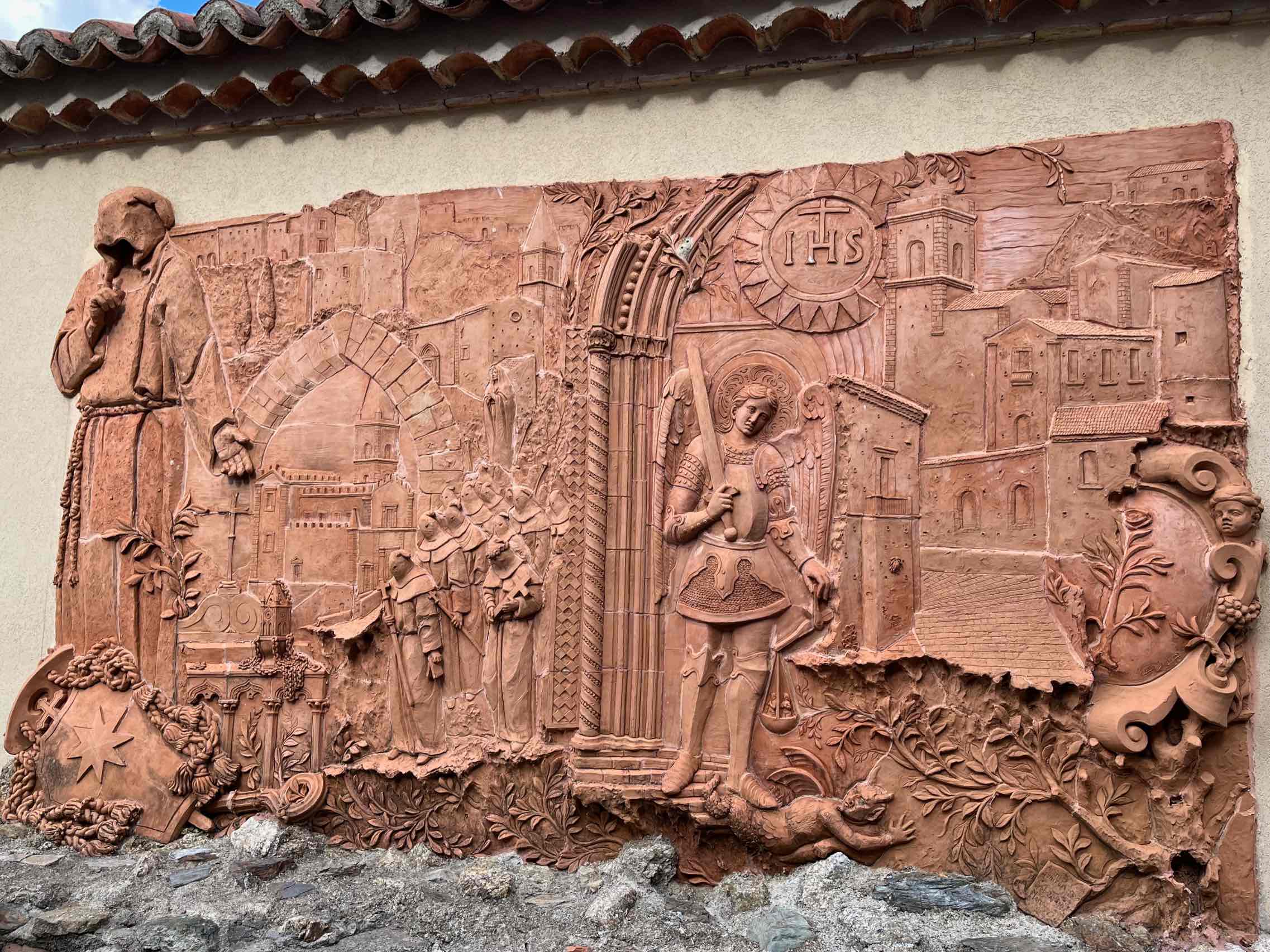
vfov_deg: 53.1
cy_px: 476
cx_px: 635
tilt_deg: +7.3
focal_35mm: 26
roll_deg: -3.1
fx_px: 954
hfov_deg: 67.3
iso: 50
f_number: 1.6
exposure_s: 1/727
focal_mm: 5.1
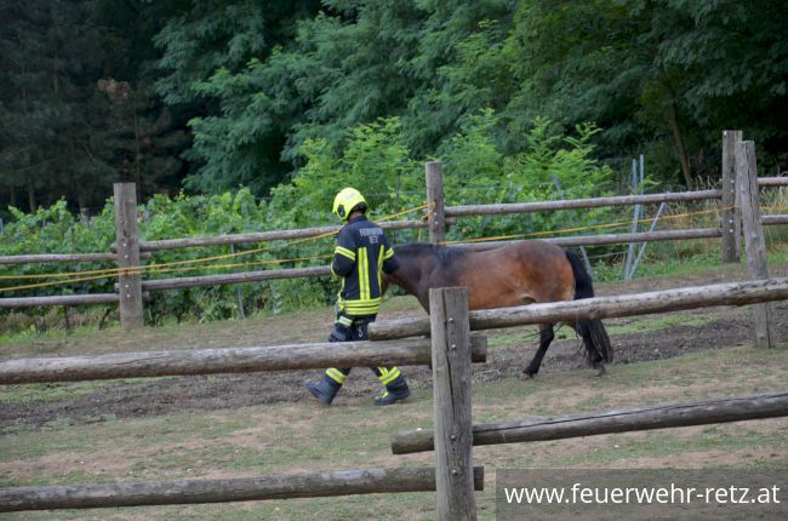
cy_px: 260
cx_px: 394
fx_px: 2784
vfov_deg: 10.7
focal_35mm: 128
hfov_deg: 16.1
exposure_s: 1/125
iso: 320
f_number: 5.6
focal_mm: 85
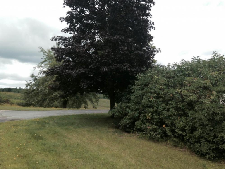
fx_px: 221
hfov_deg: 53.9
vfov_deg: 41.8
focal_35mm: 34
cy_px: 86
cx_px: 115
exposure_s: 1/630
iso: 50
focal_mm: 4.12
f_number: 2.4
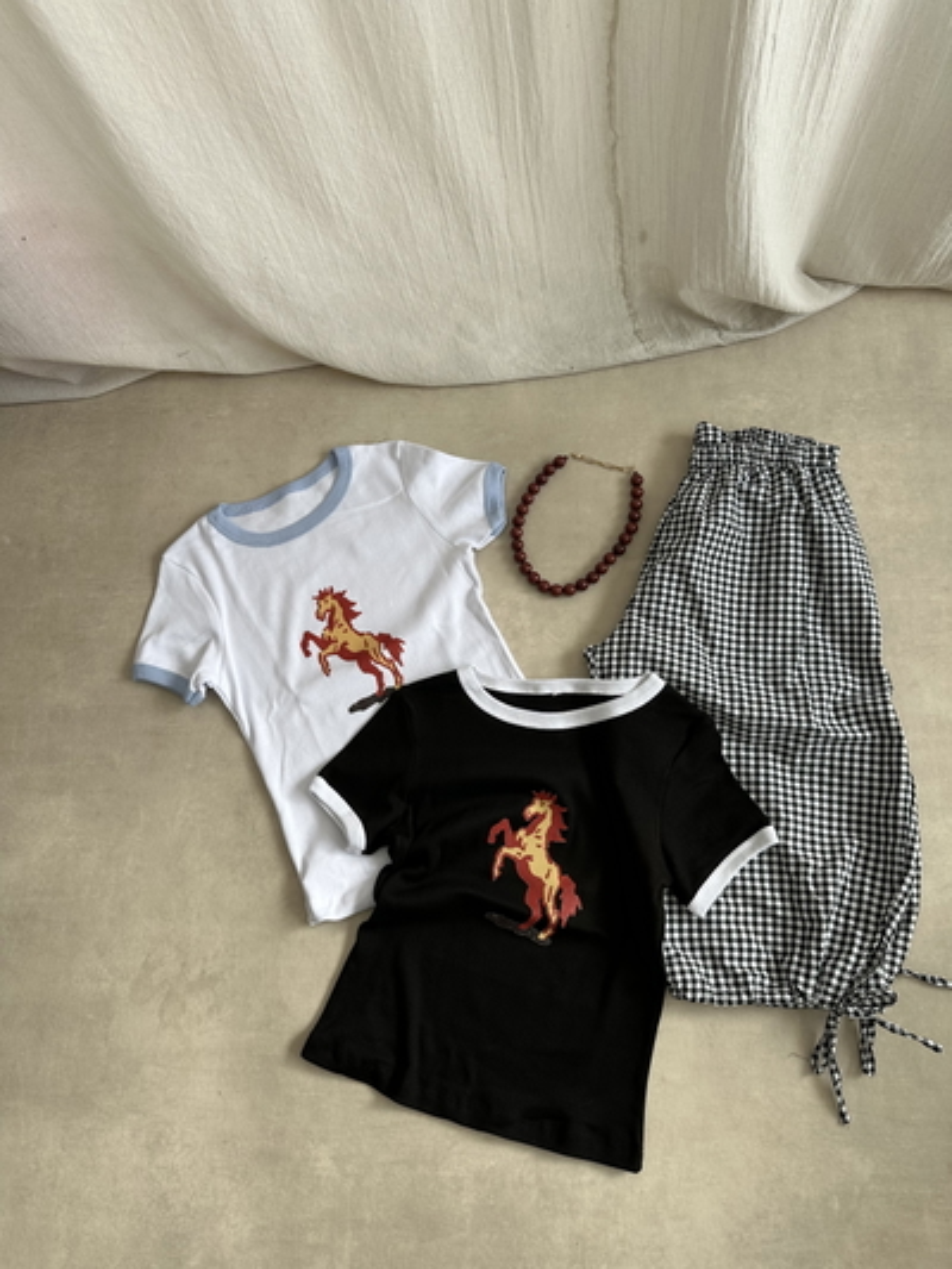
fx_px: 880
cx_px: 476
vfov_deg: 71.6
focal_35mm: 24
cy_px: 634
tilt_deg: -72.8
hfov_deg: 56.8
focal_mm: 6.86
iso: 50
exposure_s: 1/123
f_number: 1.78
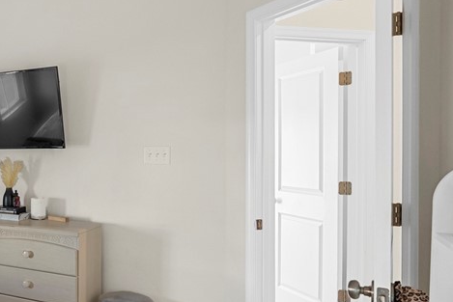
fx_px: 480
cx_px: -3
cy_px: 160
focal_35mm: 38
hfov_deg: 43.1
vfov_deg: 34.9
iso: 1000
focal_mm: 16.5
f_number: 4
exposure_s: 1/10
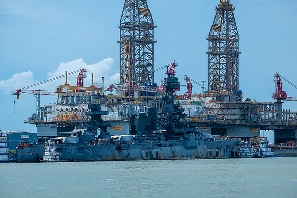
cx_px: 148
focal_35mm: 129
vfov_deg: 10.6
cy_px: 99
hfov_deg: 15.9
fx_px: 1064
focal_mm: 86
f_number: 5
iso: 200
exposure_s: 1/1250
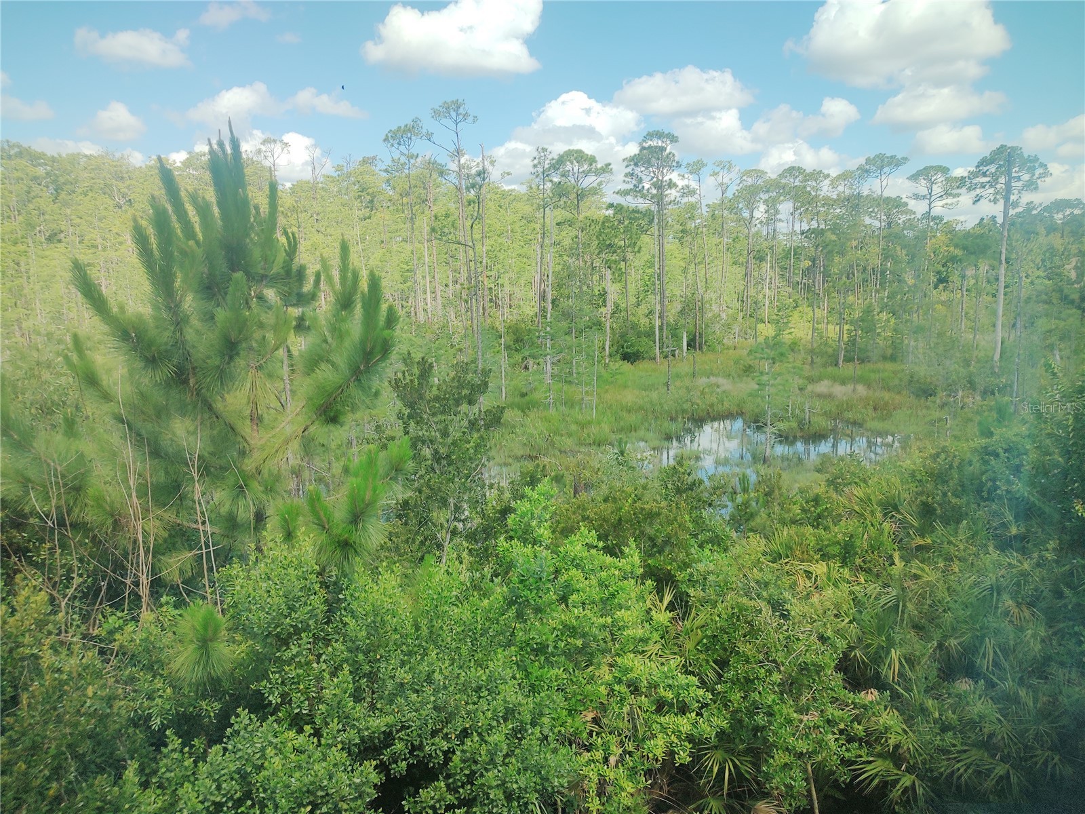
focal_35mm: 24
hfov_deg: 71.6
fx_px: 752
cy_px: 407
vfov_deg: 56.8
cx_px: 542
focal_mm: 5.88
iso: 100
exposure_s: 1/319
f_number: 1.9
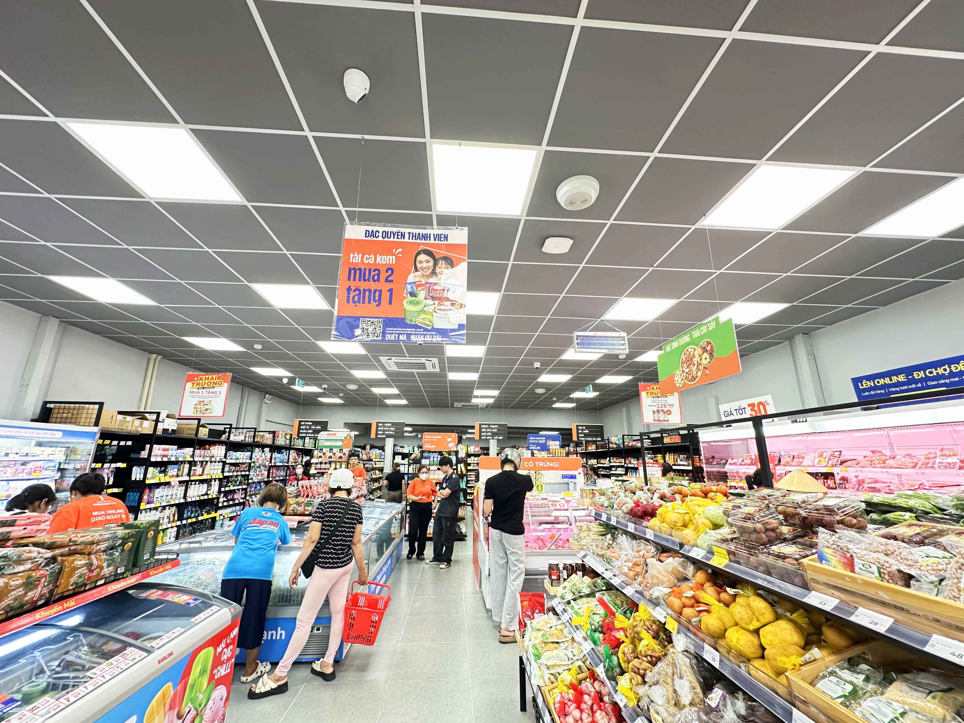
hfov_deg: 102.1
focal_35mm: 14
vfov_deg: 85.7
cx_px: 482
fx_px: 390
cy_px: 362
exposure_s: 1/50
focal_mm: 2.22
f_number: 2.2
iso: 160
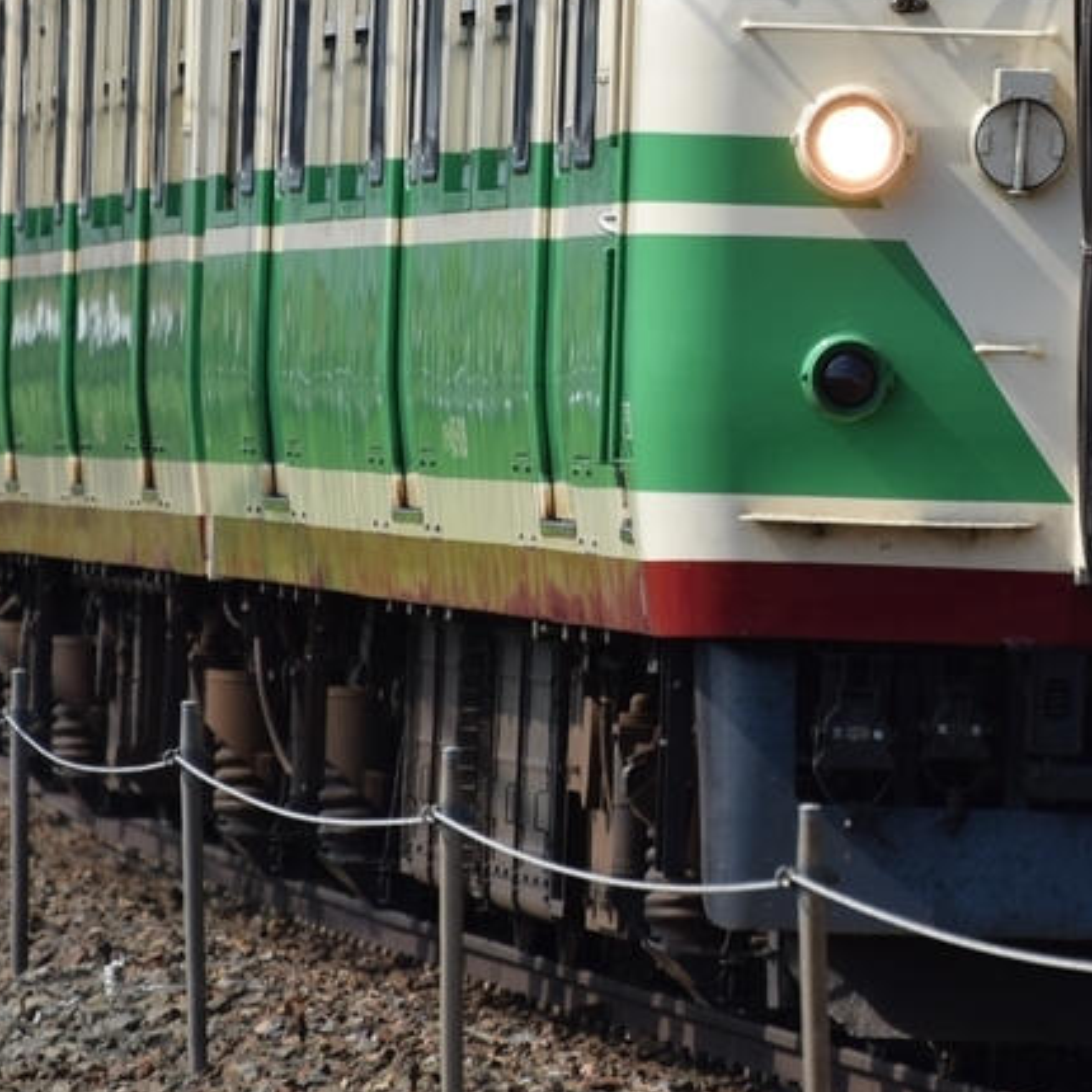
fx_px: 31764
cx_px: 935
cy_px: 89
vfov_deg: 2.0
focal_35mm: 890
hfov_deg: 2.0
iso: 100
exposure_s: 1/640
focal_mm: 250
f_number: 5.6
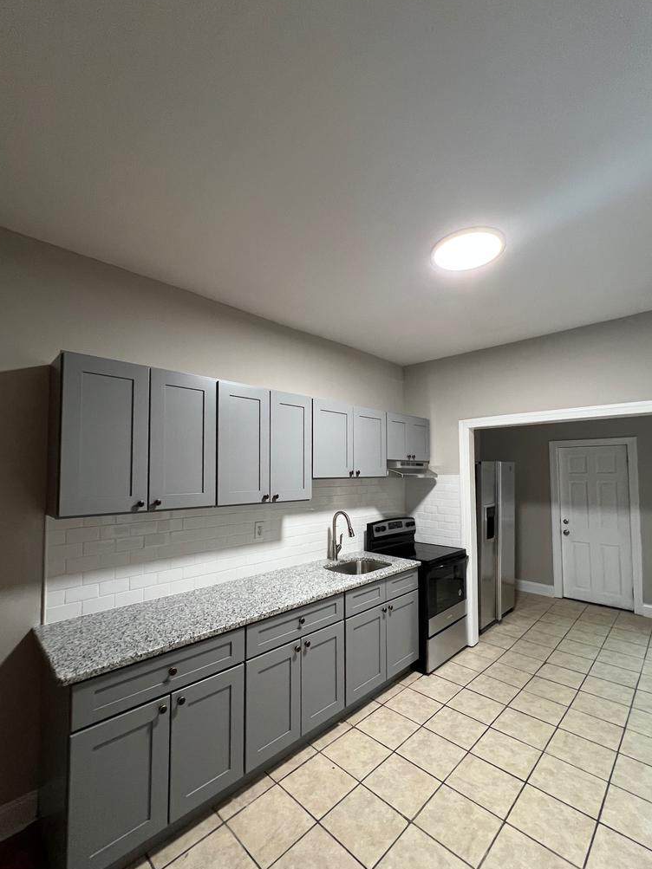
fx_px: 352
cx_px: 323
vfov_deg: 102.0
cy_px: 456
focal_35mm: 14
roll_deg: +0.5
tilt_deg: +2.7
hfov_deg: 85.7
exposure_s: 1/60
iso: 400
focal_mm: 1.57
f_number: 1.8
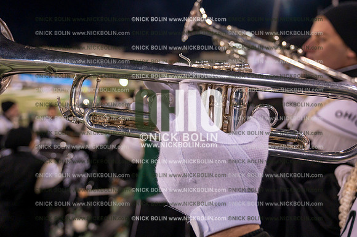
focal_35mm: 30
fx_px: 302
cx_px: 178
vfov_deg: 42.9
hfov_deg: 61.1
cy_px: 118
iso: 3200
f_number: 4
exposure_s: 1/640
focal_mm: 30.5
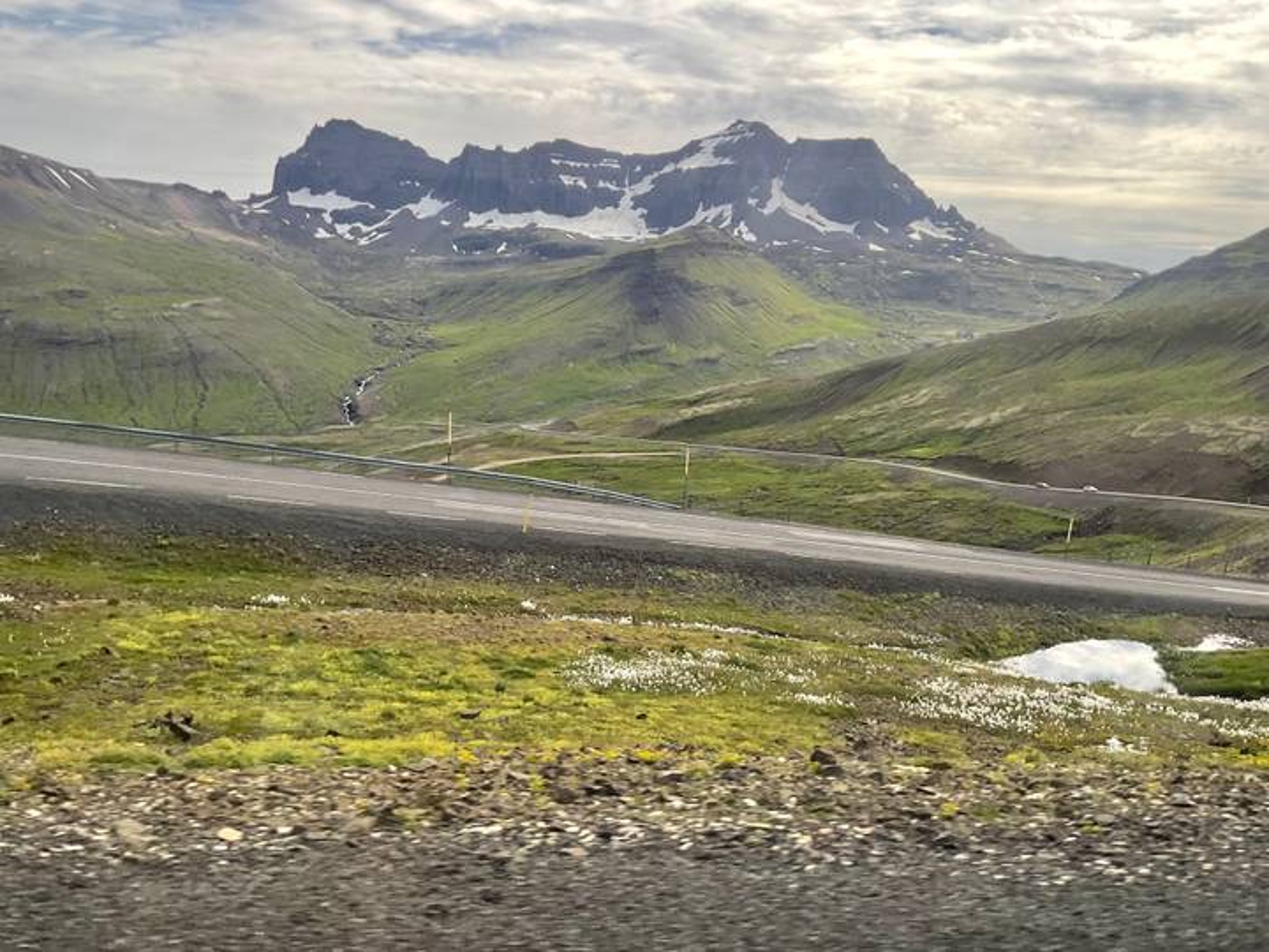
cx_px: 634
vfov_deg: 48.2
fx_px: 1063
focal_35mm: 29
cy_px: 476
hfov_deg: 61.7
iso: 25
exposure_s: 1/120
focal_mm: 3
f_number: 1.8
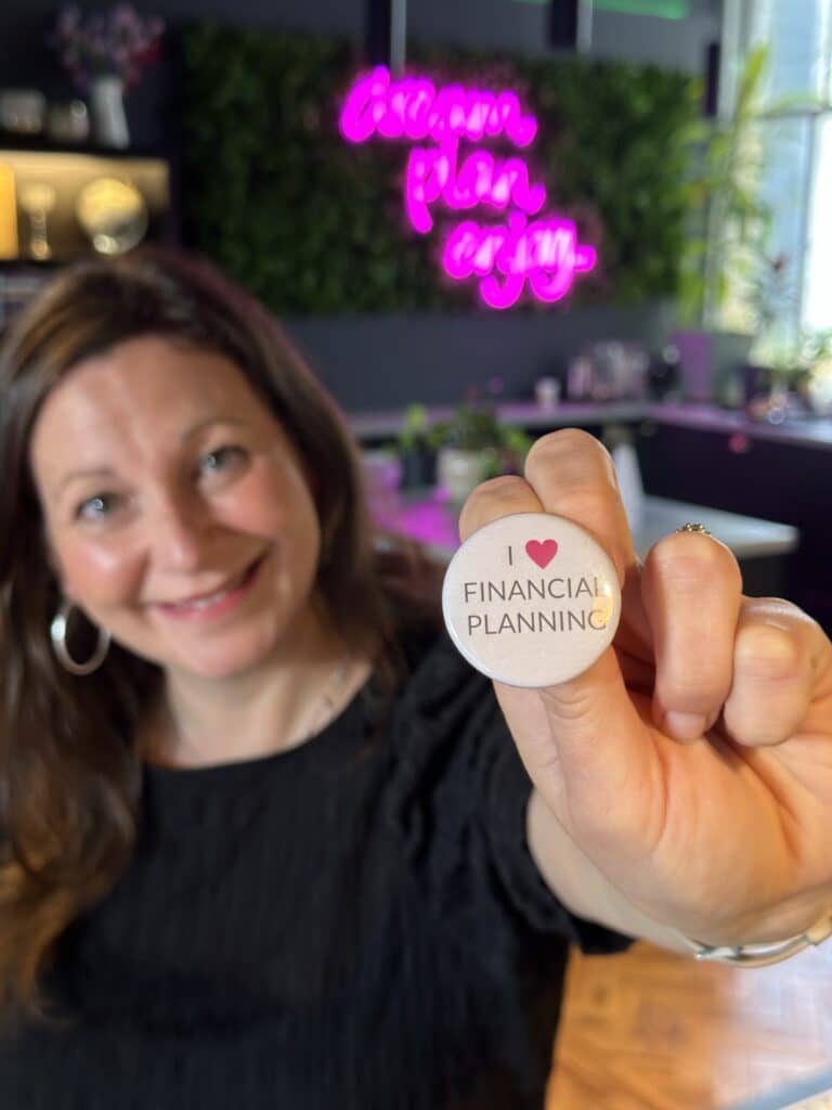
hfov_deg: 30.3
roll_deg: -1.3
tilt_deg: -10.9
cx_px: 416
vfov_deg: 39.7
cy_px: 555
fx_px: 1538
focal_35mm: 48
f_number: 1.78
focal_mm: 6.86
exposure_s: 1/50
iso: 125
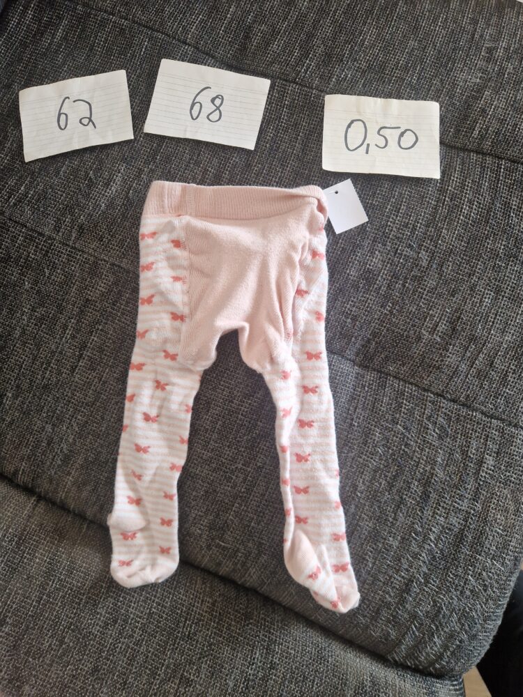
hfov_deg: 58.9
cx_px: 262
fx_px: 463
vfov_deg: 73.9
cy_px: 348
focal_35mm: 23
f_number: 1.8
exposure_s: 1/100
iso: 50
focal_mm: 5.4
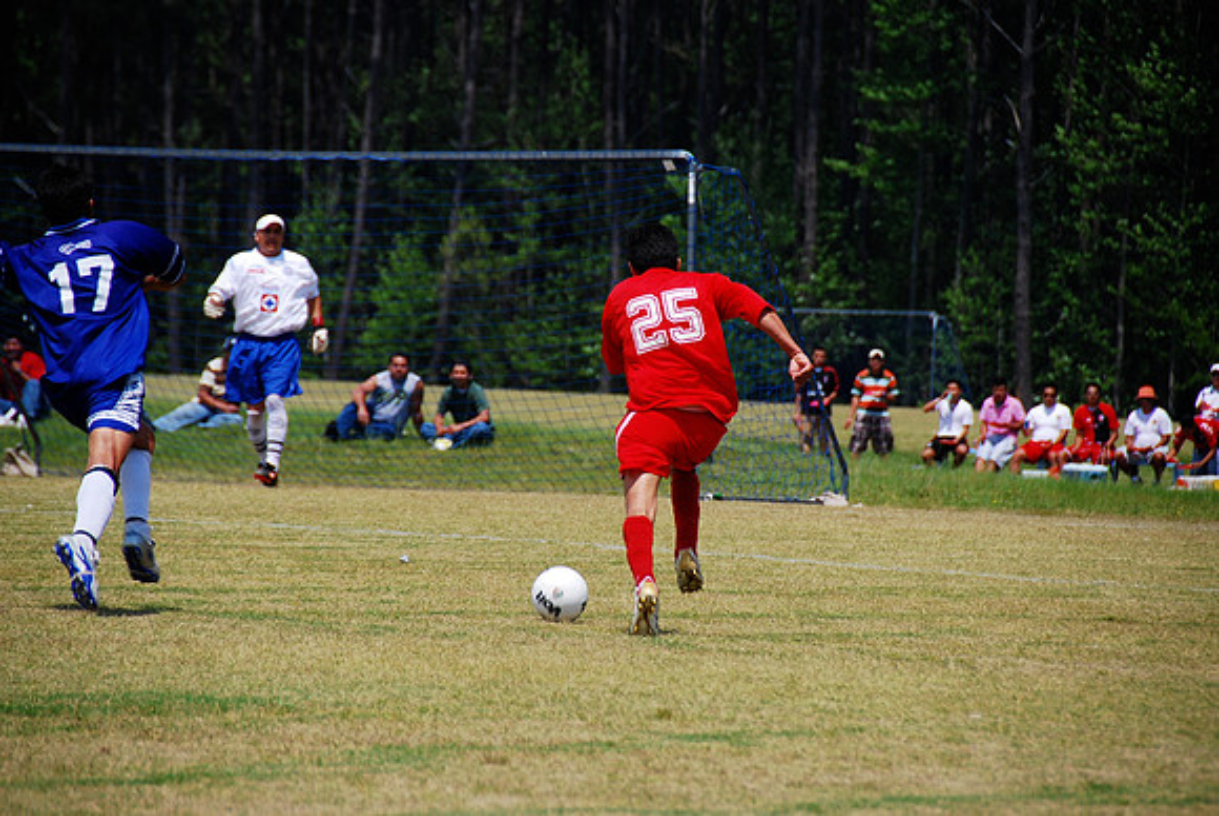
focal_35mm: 300
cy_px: 408
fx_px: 10168
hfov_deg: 6.9
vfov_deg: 4.6
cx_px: 610
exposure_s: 1/500
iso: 100
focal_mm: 200
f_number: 5.6
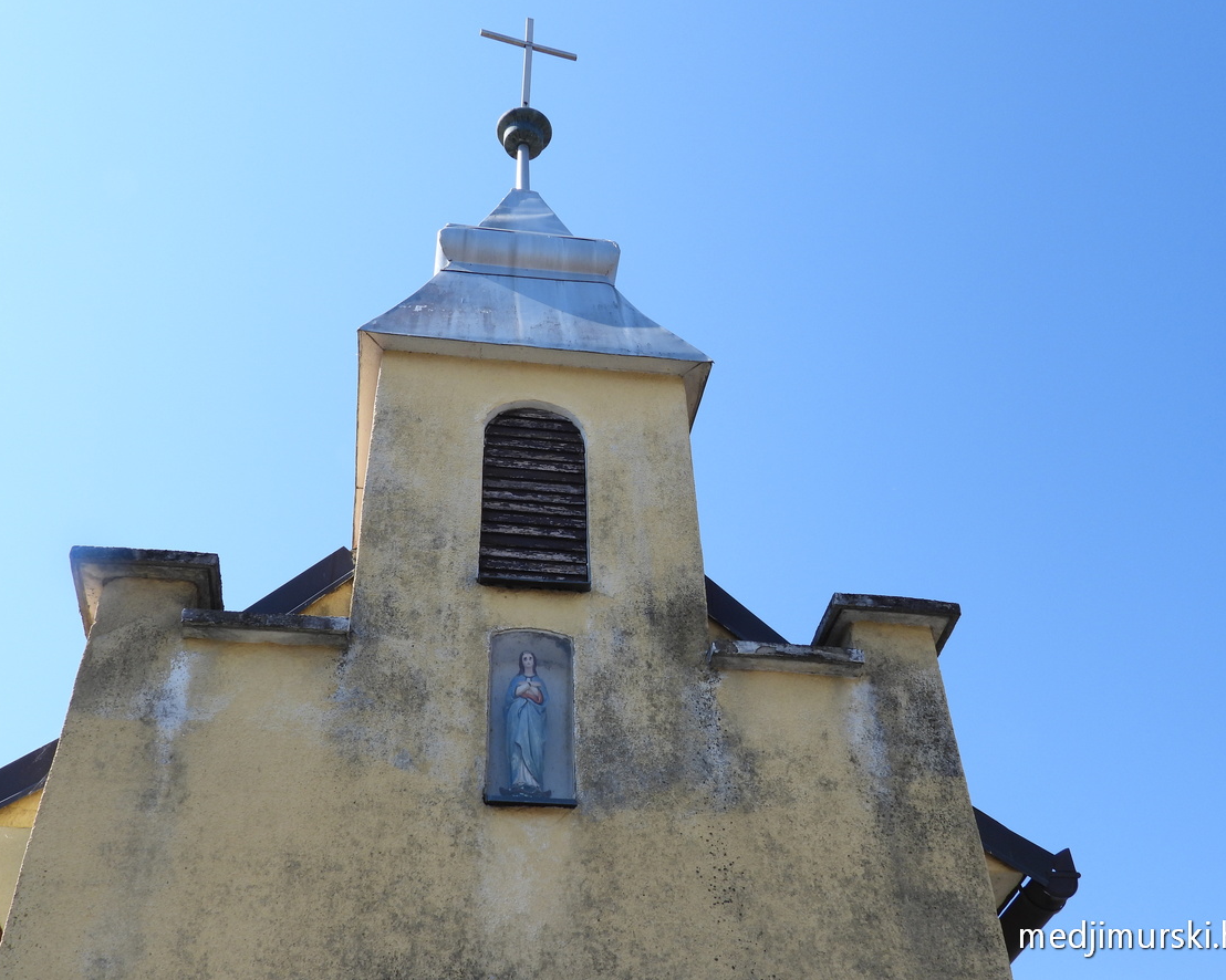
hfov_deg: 49.1
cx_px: 599
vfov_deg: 40.1
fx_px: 1342
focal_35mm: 37
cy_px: 483
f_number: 3.2
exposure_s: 1/1000
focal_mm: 6.3
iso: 100
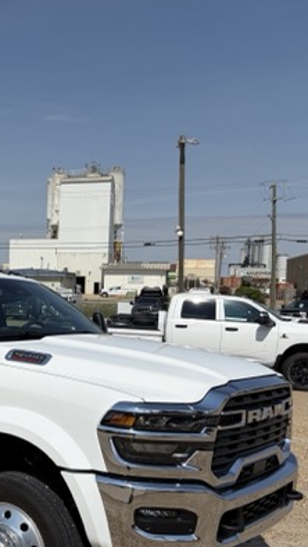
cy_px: 325
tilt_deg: -2.6
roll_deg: -1.0
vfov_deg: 44.4
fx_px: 667
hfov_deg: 23.6
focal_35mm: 46
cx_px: -65
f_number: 1.6
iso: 50
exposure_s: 1/8850
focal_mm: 5.96
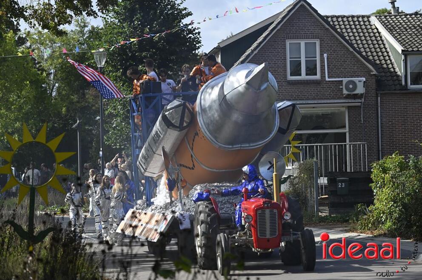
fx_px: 1698
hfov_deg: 14.2
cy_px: 140
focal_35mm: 145
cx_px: 211
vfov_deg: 9.4
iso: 320
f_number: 5
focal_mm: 145
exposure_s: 1/1600
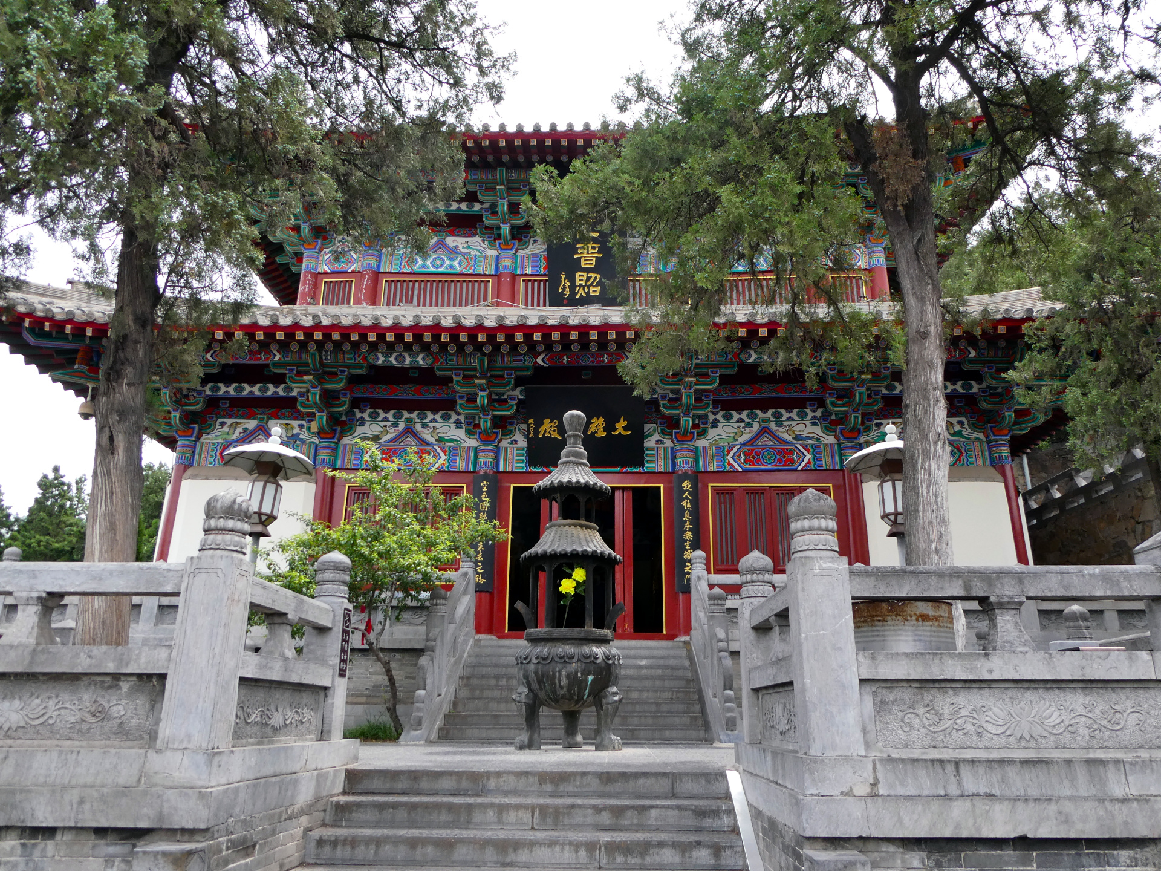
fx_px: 805
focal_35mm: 24
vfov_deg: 56.8
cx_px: 580
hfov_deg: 71.6
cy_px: 436
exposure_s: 1/320
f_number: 3.3
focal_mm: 4.3
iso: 80
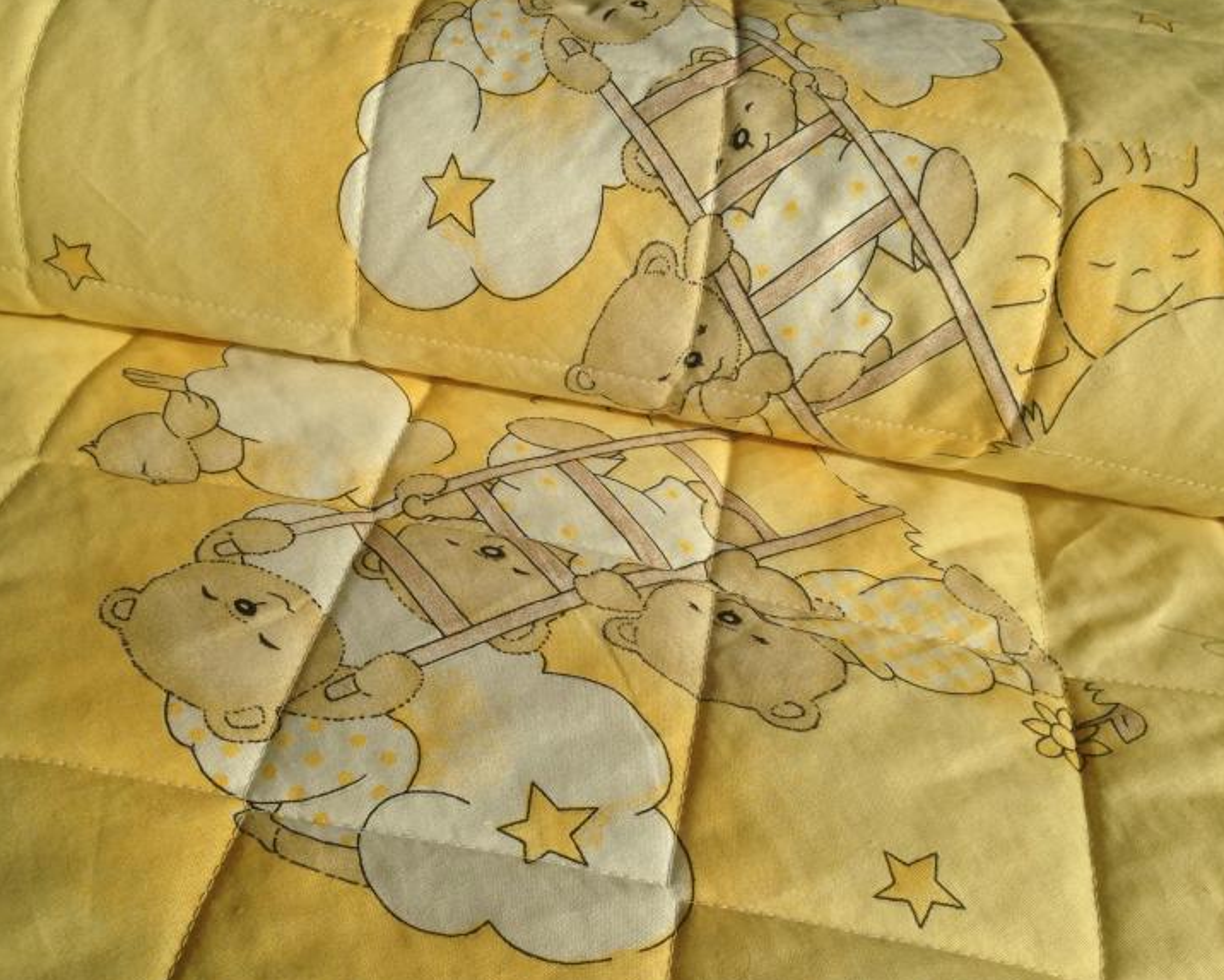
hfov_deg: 50.3
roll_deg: -8.2
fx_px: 1304
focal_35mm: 36
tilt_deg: -42.0
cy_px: 477
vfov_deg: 41.2
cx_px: 585
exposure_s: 1/2088
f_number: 2.4
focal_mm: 4.12
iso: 50
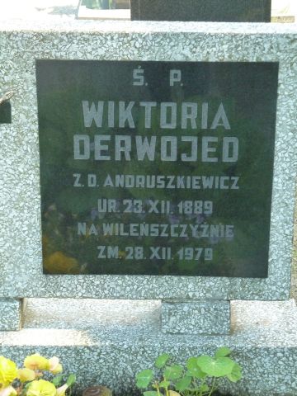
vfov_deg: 18.9
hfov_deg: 14.2
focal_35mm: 104
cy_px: 198
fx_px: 1190
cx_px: 148
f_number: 4.3
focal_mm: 17
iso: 500
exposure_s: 1/100
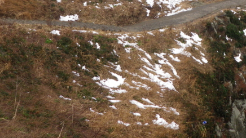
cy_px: -28
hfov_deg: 29.5
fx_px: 456
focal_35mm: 70
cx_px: 194
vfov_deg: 16.5
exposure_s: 1/80
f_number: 3.8
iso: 64
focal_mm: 6.2
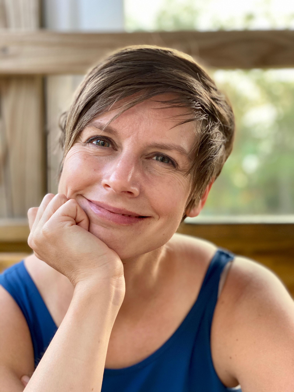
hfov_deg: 28.0
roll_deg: +0.1
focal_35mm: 52
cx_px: 147
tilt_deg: +1.1
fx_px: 589
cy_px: 196
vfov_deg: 36.8
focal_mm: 6
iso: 250
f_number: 2
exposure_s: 1/120
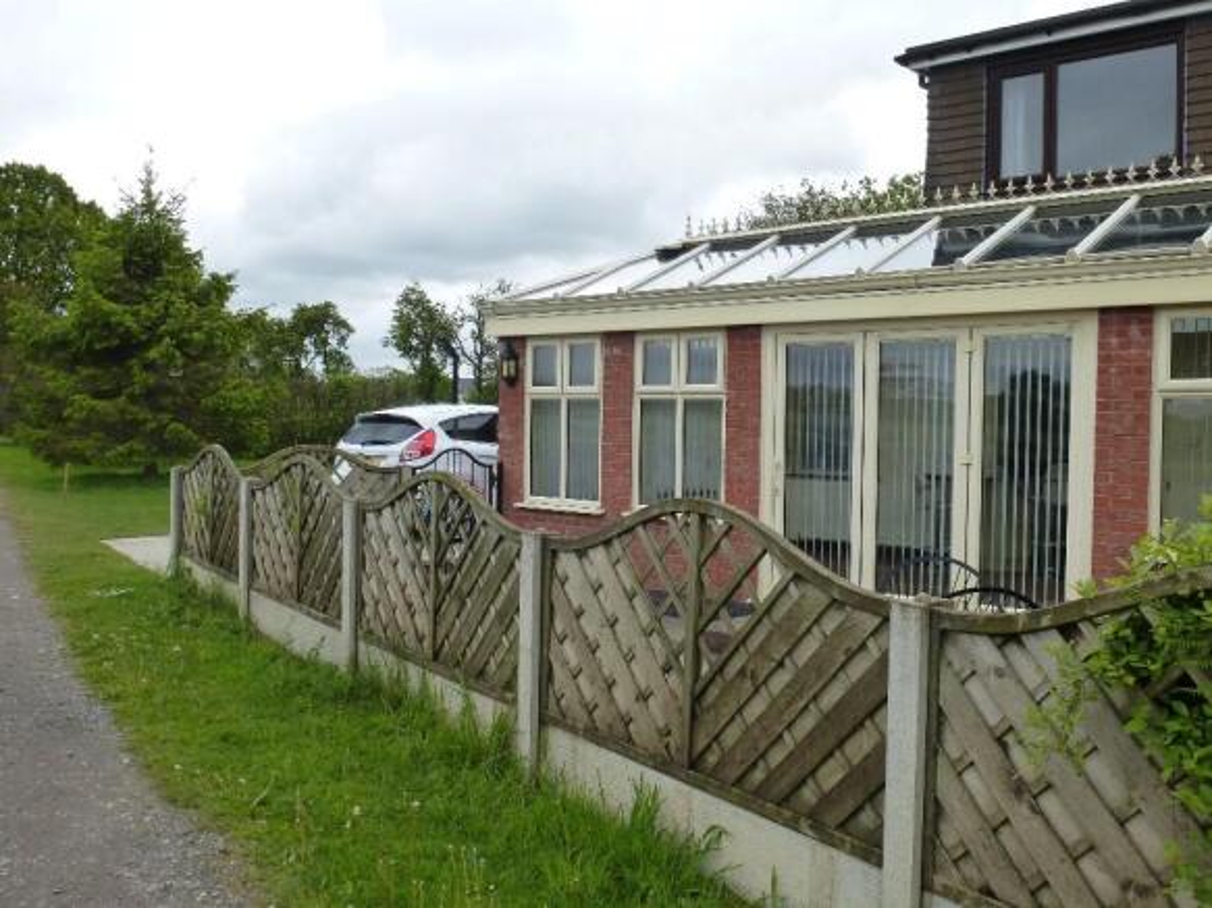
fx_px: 1155
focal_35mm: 33
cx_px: 606
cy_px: 454
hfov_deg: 55.4
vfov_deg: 42.9
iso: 160
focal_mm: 5.9
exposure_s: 1/400
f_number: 4
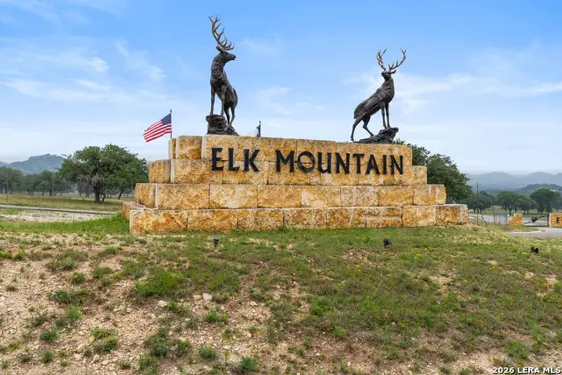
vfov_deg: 43.6
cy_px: 188
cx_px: 281
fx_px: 468
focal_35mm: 30
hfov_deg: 61.9
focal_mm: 30
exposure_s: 1/80
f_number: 11
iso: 100
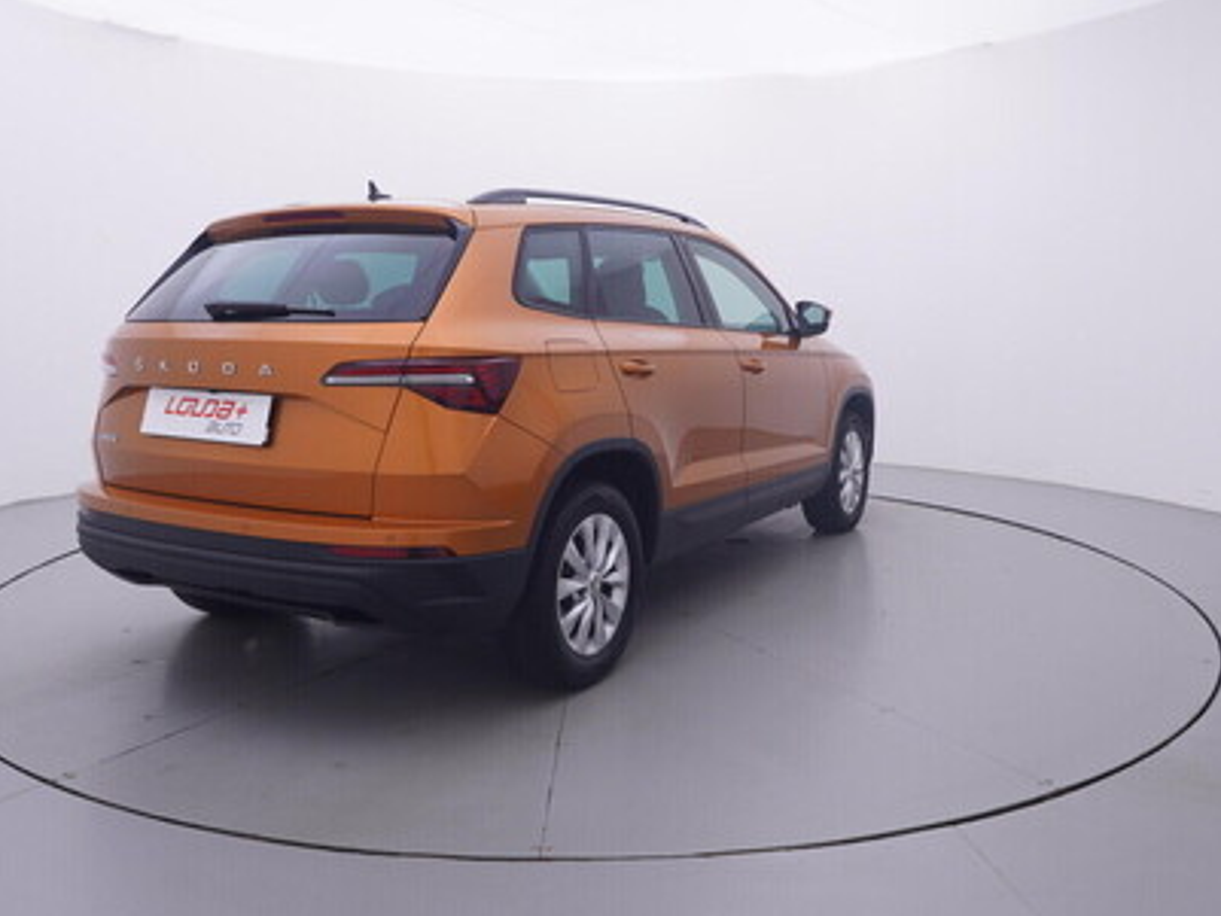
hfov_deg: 60.5
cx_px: 610
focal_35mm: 30
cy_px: 364
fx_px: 1046
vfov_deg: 47.0
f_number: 5
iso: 200
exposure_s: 1/80
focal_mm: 15
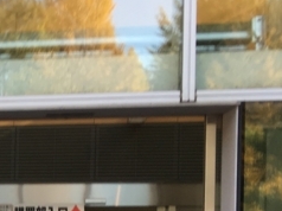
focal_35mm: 125
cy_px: 284
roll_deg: -1.4
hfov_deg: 13.2
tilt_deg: +2.8
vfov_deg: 11.5
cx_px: -320
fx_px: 1017
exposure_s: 1/120
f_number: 2.2
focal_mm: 4.15
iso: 25
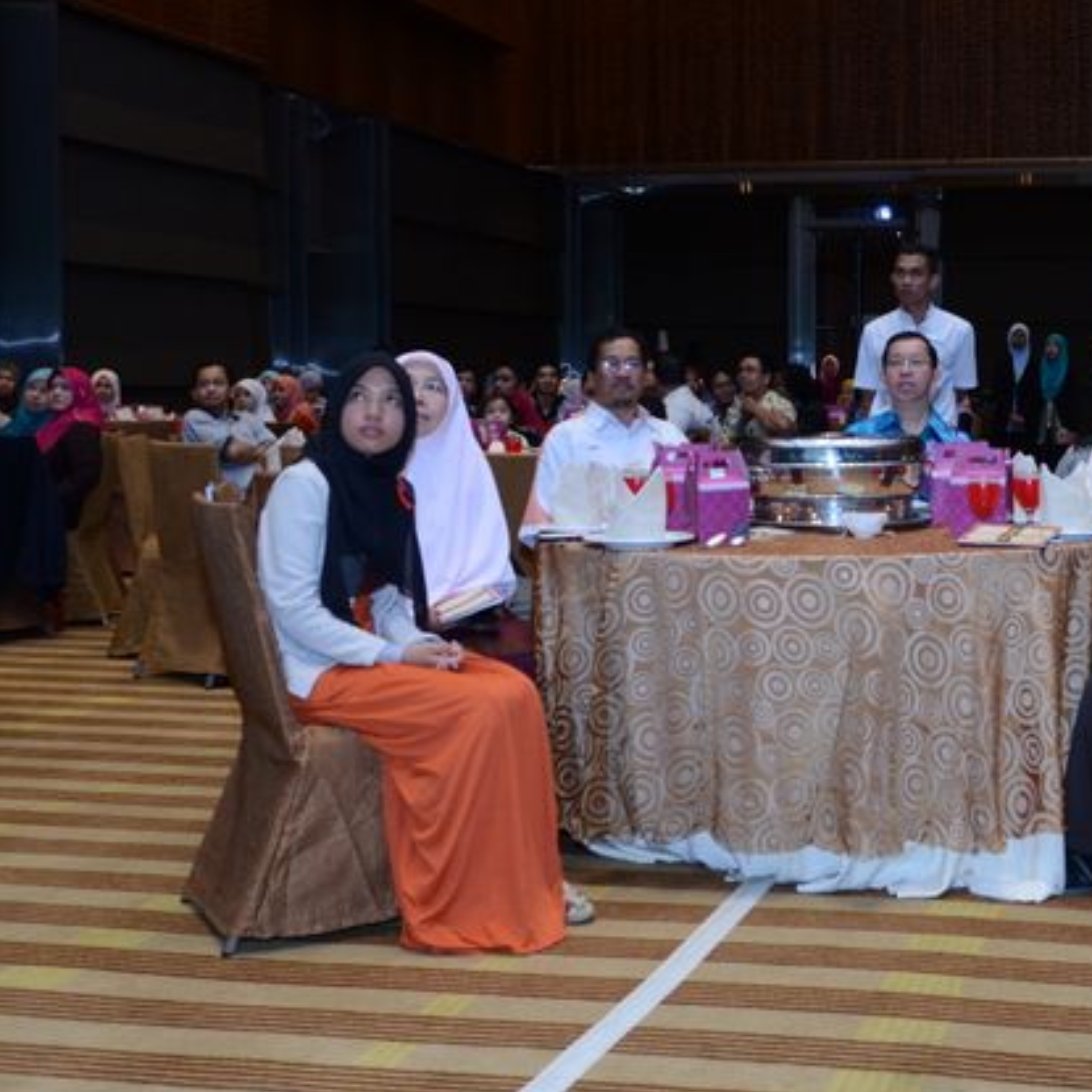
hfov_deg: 33.6
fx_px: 1749
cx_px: 879
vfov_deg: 34.6
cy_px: 487
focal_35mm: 49
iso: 800
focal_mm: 20
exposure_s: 1/80
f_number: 4
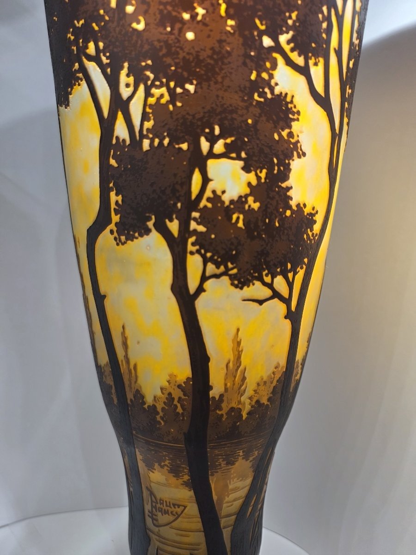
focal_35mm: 23
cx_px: 208
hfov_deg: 58.9
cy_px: 278
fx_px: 369
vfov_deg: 73.9
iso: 125
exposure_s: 1/100
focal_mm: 6.3
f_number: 1.7
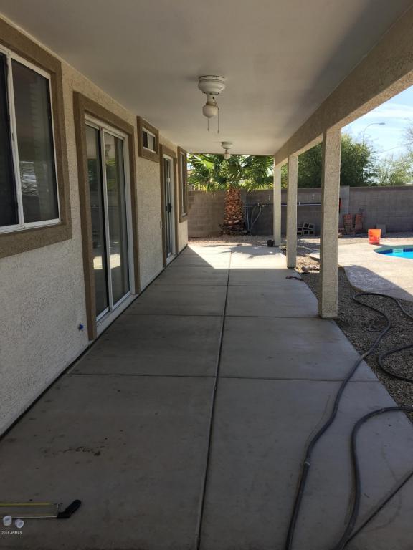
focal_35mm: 29
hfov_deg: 48.2
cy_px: 275
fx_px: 461
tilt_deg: -8.3
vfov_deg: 61.7
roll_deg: +0.9
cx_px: 206
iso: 25
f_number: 2.2
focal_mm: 4.15
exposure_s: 1/390
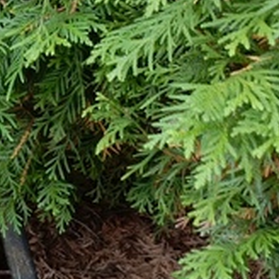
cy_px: 138
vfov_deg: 16.1
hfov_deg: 13.6
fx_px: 985
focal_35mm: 108
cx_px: -293
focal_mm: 4.76
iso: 177
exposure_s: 1/100
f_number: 1.69
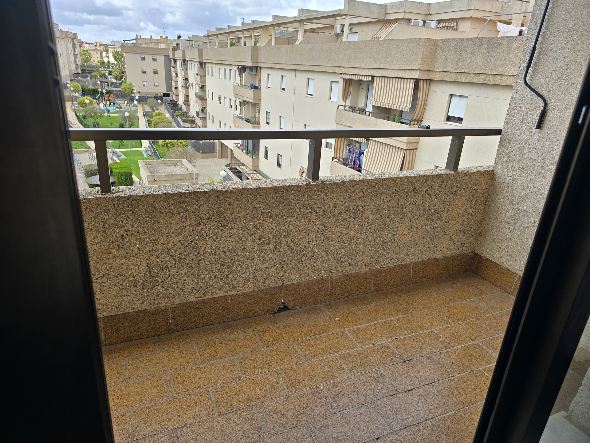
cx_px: 295
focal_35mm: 23
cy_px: 222
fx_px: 392
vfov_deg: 58.9
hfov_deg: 73.9
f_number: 1.7
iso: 12
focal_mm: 6.3
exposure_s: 1/351
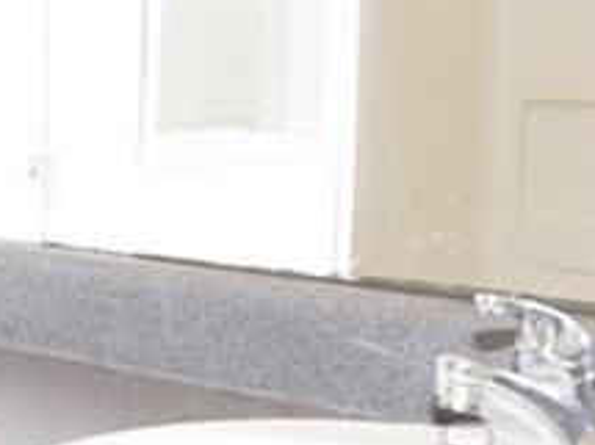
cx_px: -216
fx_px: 1718
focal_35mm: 100
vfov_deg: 14.8
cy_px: 202
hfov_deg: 18.1
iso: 640
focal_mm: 14
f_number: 4
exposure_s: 1/160
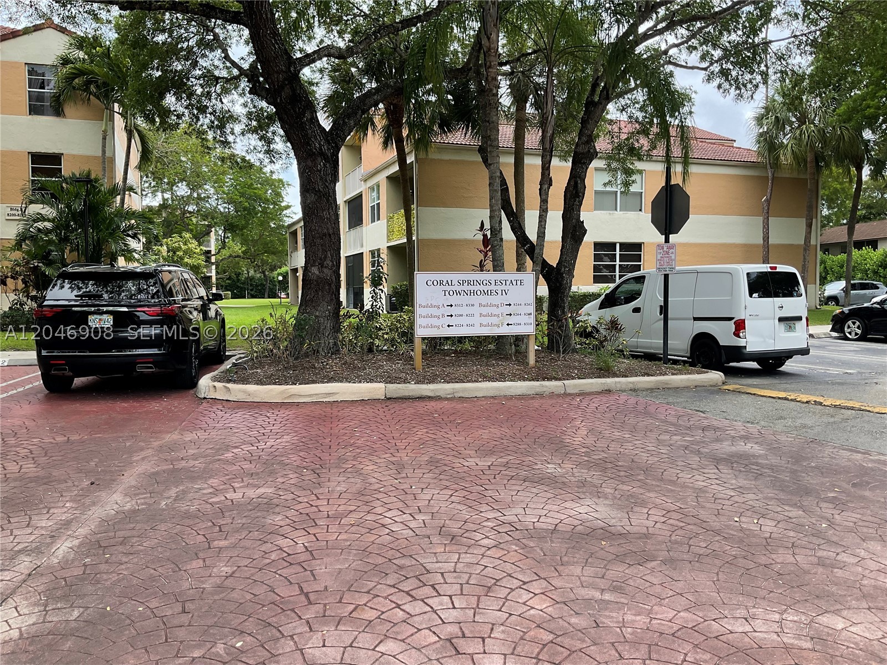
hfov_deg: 61.7
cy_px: 332
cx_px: 444
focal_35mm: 29
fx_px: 743
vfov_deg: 48.2
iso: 16
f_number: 1.8
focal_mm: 3
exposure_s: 1/457
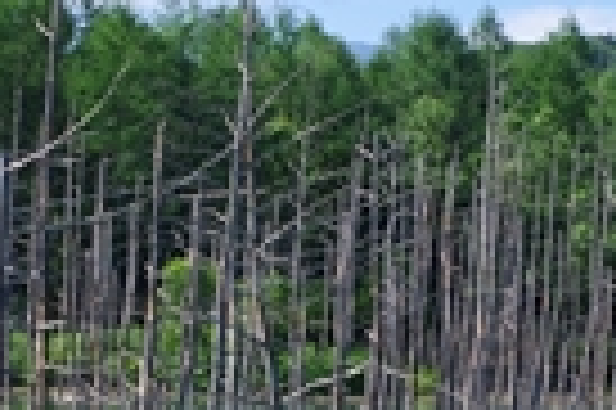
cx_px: 254
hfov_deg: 16.5
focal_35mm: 124
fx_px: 2128
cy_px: 311
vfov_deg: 11.0
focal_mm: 23.13
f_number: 5.6
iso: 100
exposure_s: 1/250
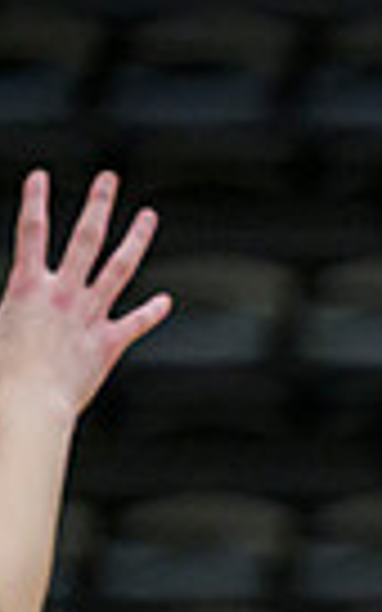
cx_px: 1692
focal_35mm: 1141
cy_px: 588
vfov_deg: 1.8
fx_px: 19006
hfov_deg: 1.1
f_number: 3.5
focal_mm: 200
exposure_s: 1/800
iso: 6400
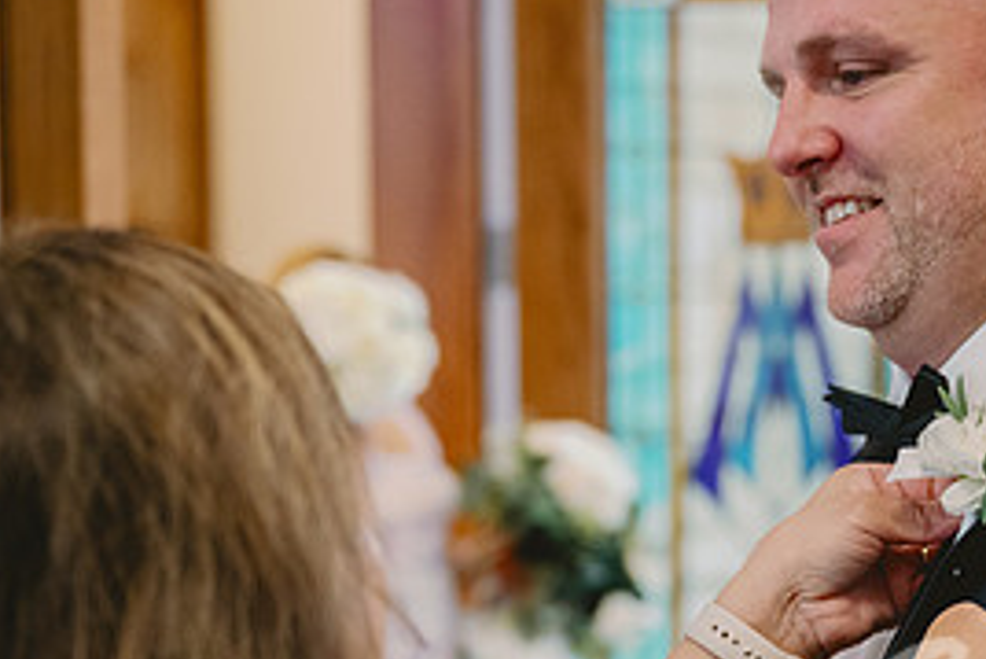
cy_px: 429
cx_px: 754
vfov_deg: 12.9
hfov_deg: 19.1
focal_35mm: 106
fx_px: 2905
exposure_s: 1/400
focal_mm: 49
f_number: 2.8
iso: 2000
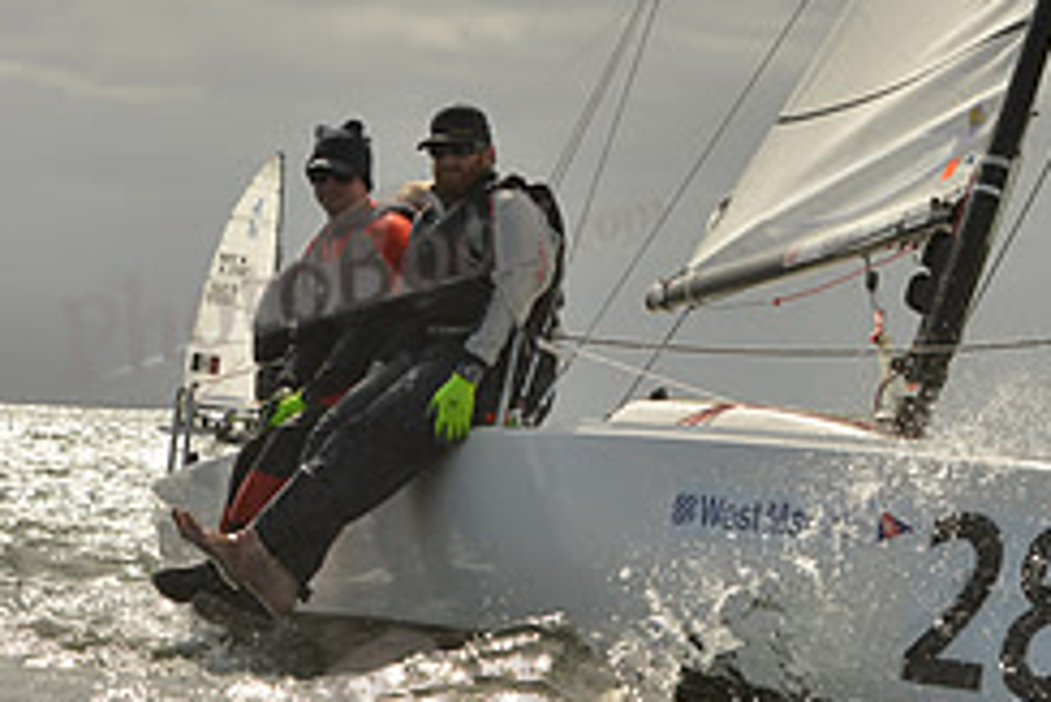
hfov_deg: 10.8
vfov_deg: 7.2
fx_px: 5550
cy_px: 437
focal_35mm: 190
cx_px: 892
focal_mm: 80
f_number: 10
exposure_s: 1/2500
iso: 400
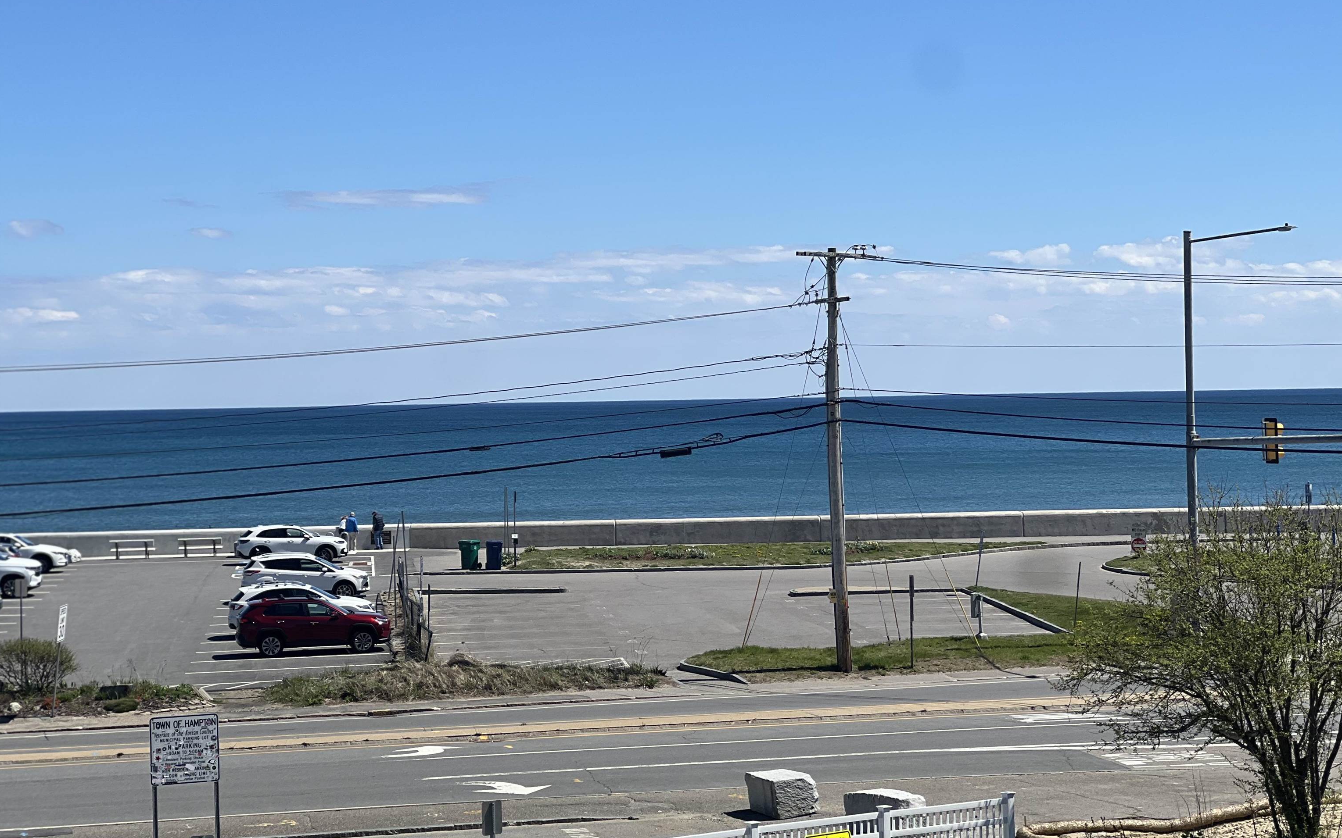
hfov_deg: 25.2
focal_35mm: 82
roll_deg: +2.1
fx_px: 2999
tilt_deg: +0.3
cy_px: 452
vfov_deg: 15.9
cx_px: 671
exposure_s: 1/1064
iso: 32
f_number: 2.8
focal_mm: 9
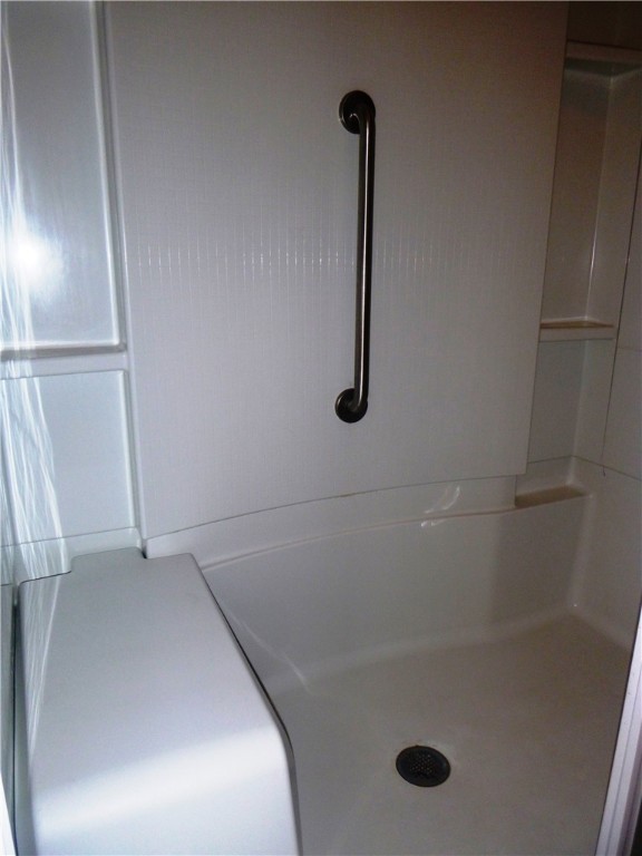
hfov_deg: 54.9
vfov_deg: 69.4
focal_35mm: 25
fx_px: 618
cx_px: 321
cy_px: 428
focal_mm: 4.5
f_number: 3.9
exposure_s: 1/60
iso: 100
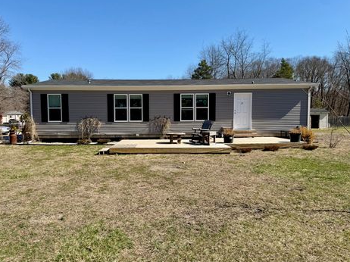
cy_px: 133
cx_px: 162
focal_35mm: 26
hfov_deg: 67.2
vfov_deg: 53.0
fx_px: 263
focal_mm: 6.76
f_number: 1.78
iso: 80
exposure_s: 1/3953
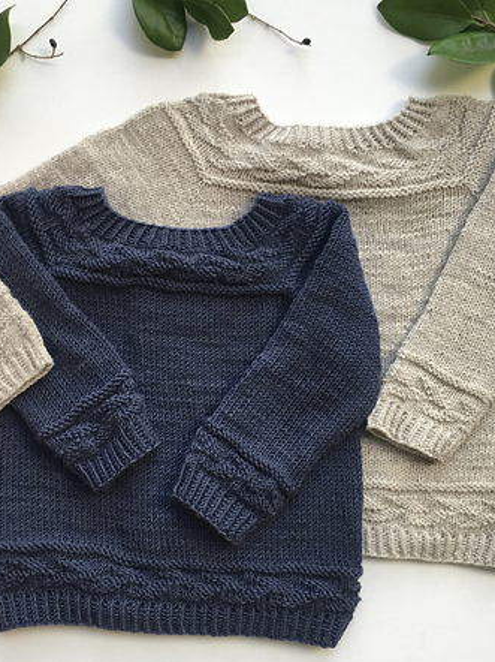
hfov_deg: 34.3
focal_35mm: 42
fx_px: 802
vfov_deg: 44.8
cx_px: 256
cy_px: 359
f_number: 2.2
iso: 40
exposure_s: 1/120
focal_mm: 4.15
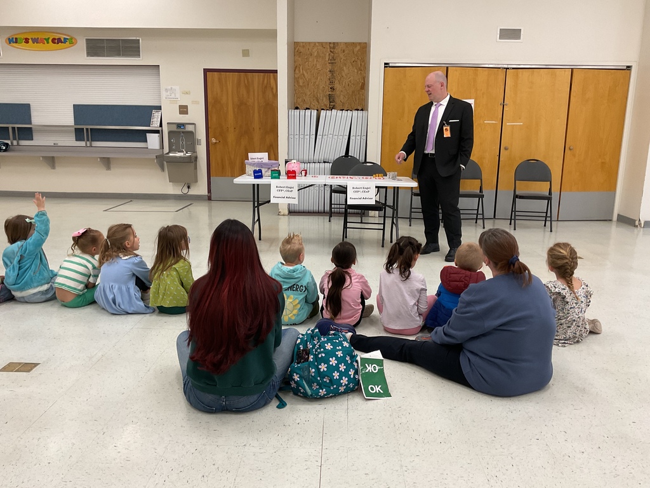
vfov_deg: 48.2
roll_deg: -1.7
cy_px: 244
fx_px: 545
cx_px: 325
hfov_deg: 61.7
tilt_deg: -12.4
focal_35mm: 29
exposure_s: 1/60
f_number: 1.8
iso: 64
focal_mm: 3
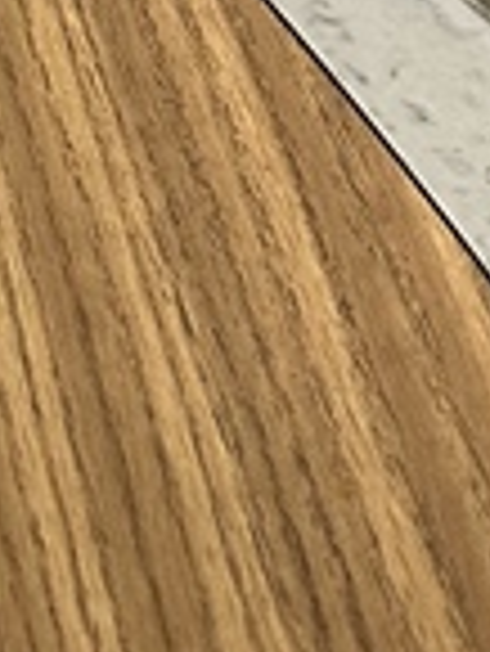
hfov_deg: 8.2
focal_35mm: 169
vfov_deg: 8.9
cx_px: -647
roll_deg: -13.4
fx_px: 3185
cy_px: -1484
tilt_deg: -35.1
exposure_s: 1/120
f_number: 1.78
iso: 160
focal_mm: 6.86
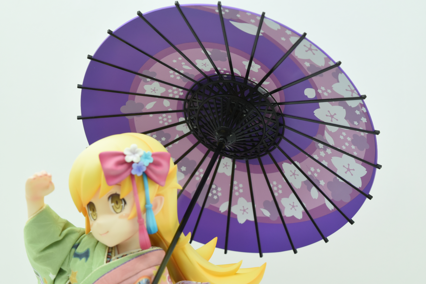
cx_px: 213
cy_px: 142
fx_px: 887
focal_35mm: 75
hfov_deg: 27.0
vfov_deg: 18.2
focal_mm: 50
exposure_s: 1/160
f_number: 8
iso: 640
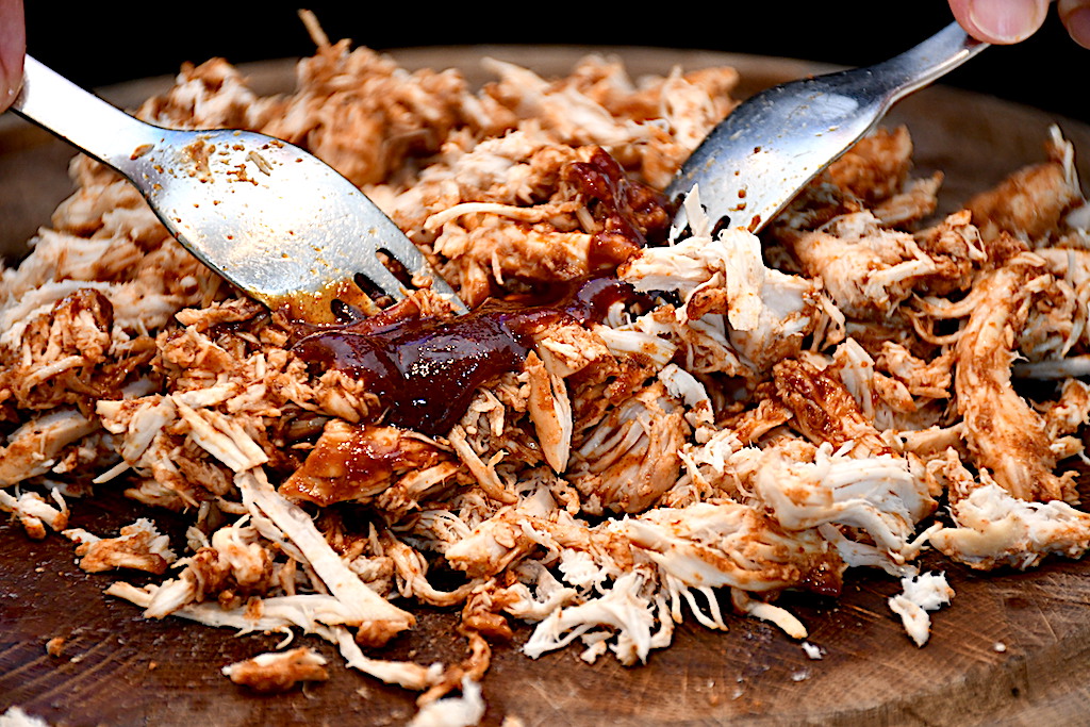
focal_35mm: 135
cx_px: 545
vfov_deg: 10.2
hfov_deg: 15.2
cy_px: 364
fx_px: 4088
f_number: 5.3
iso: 1100
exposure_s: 1/60
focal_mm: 90
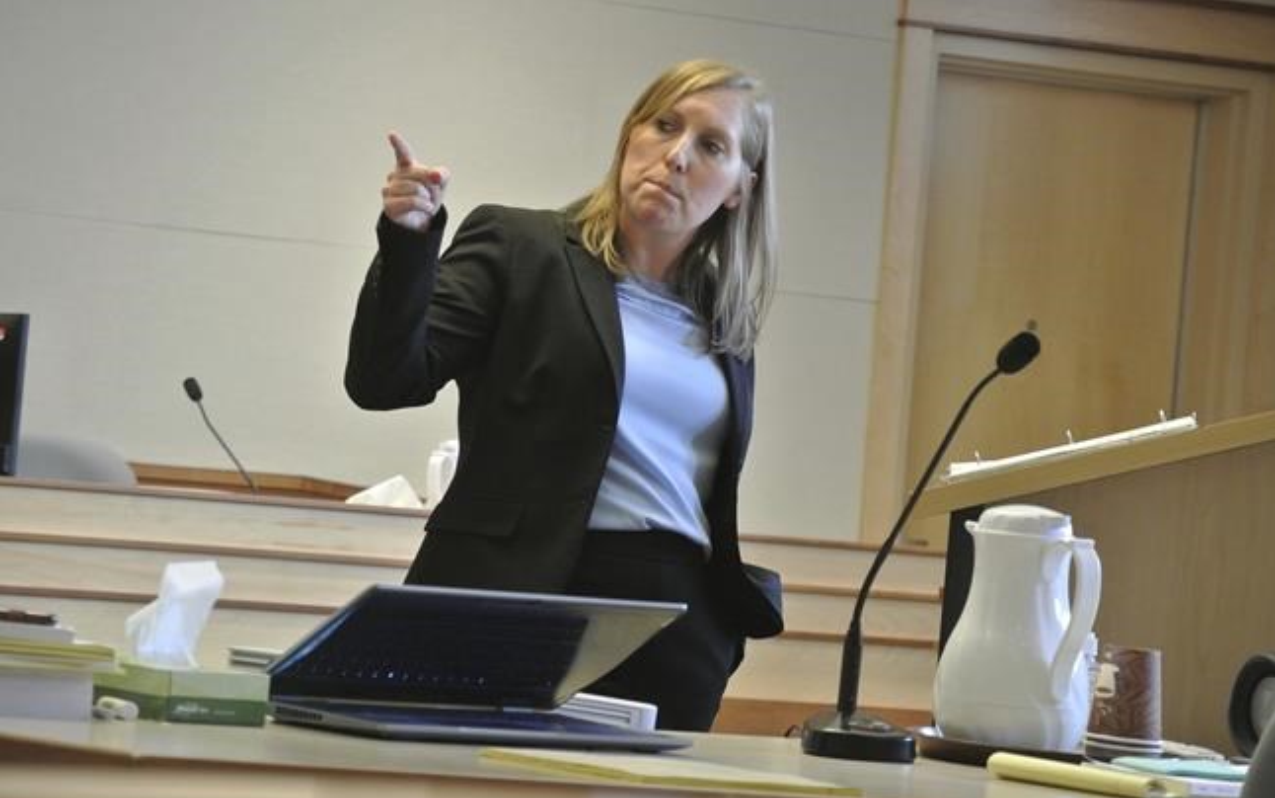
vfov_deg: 8.3
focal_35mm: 158
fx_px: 5491
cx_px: 639
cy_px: 396
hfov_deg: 13.2
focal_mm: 57.2
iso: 1100
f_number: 4.2
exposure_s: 1/60
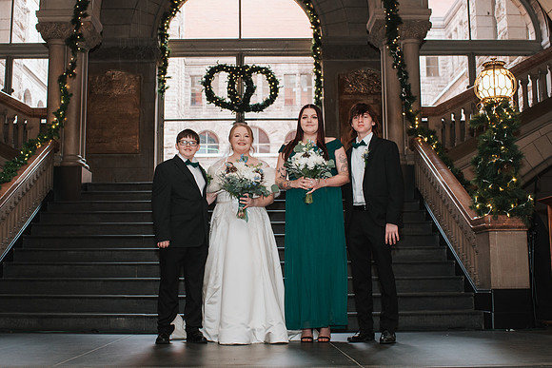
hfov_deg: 40.0
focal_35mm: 49
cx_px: 250
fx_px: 758
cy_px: 177
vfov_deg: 27.3
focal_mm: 35
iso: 1000
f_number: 3.5
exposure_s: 1/200
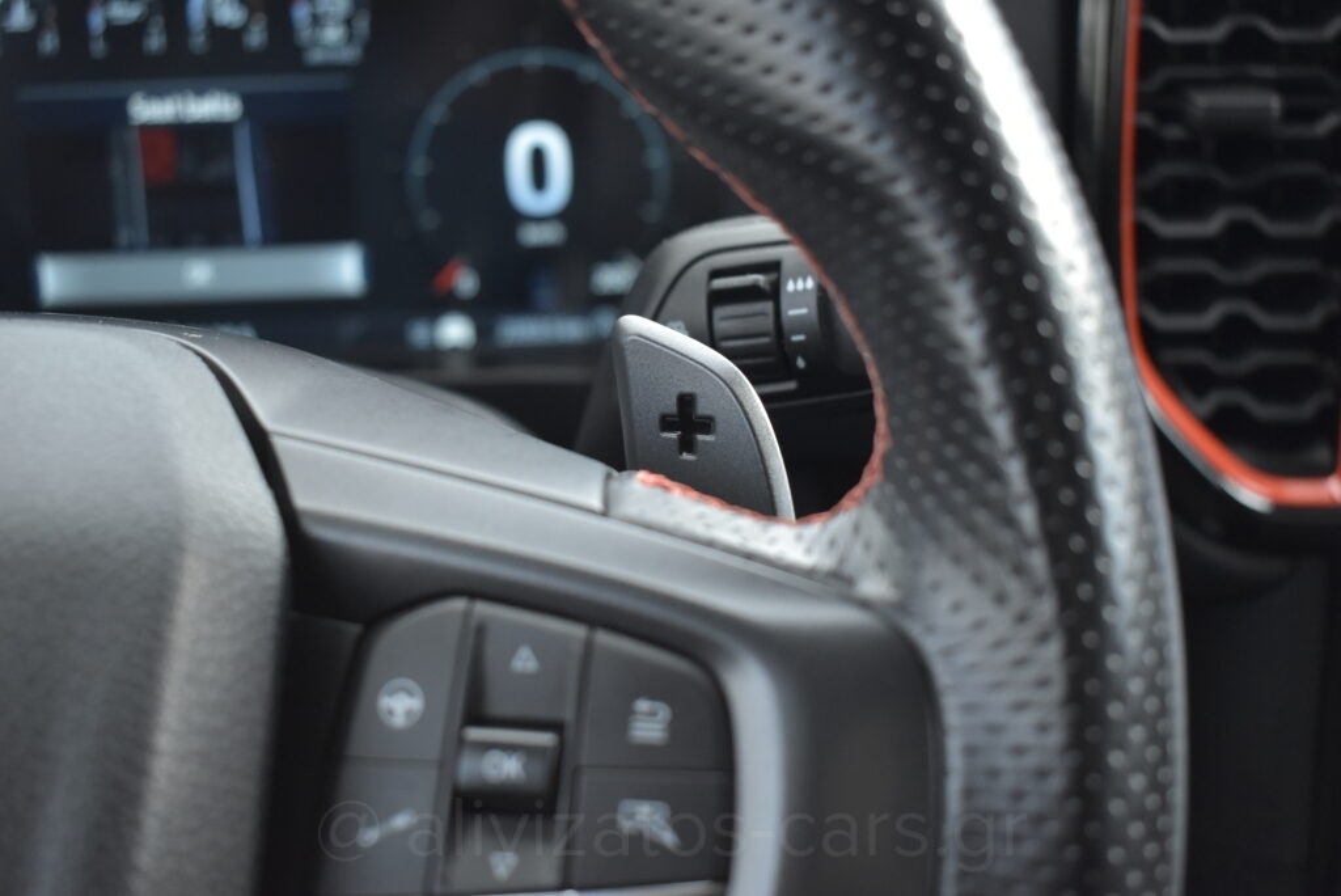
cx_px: 670
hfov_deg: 43.6
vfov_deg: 29.9
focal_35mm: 45
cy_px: 448
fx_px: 1677
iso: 1600
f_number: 4.2
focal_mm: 30
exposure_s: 1/500
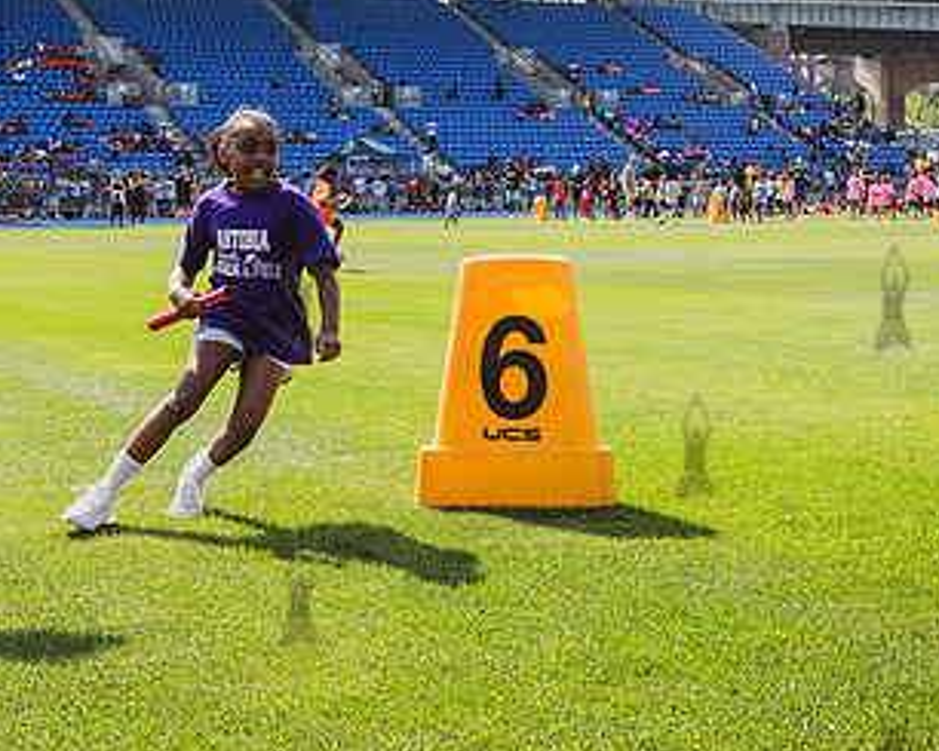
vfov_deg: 23.5
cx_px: 384
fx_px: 1807
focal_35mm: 65
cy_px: 350
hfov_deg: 29.1
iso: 400
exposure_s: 1/1000
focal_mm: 31
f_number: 5.6
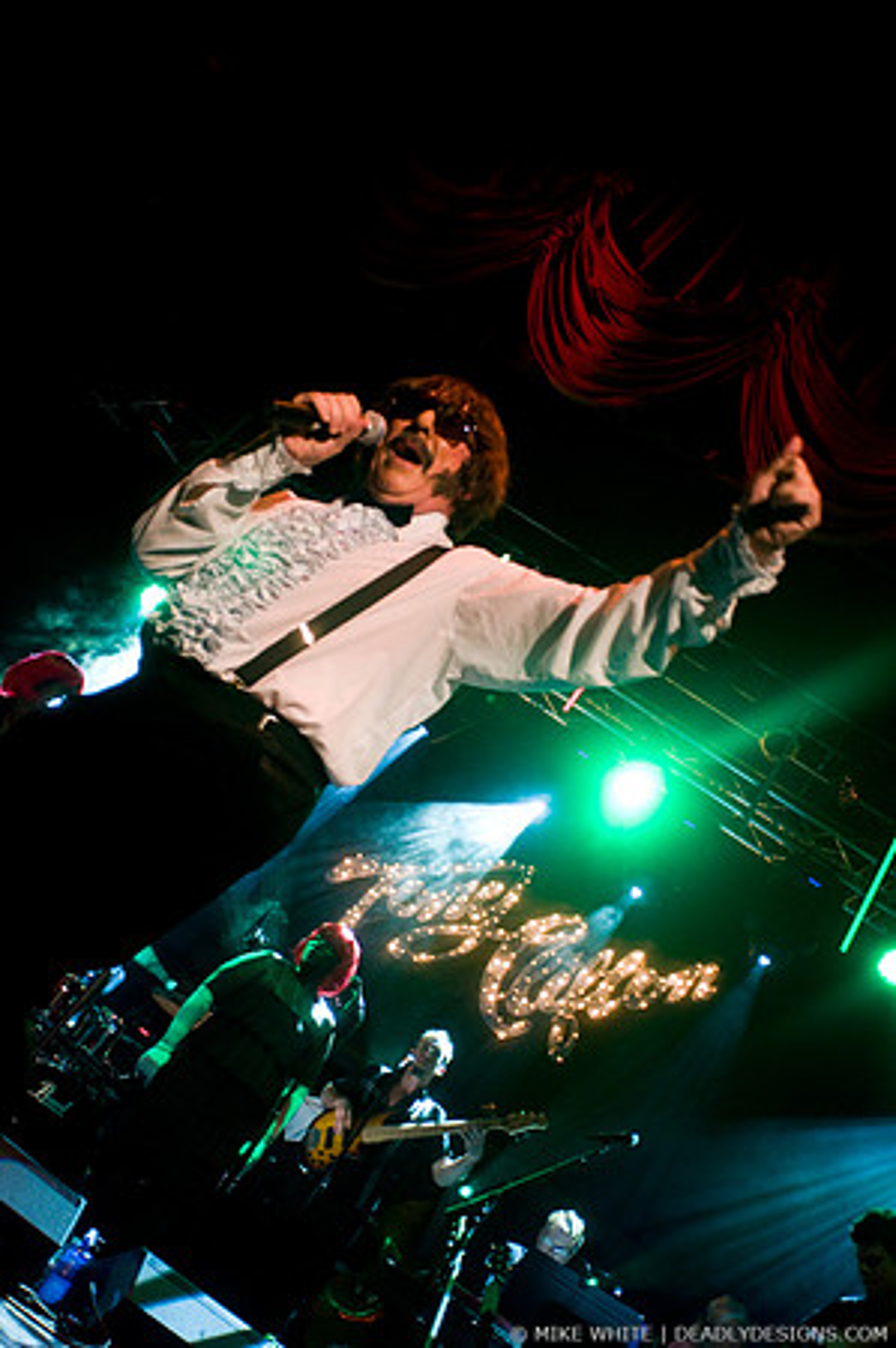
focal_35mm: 30
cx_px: 448
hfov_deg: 43.5
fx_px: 1123
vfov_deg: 62.0
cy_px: 674
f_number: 2.8
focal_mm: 20
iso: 640
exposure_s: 1/80
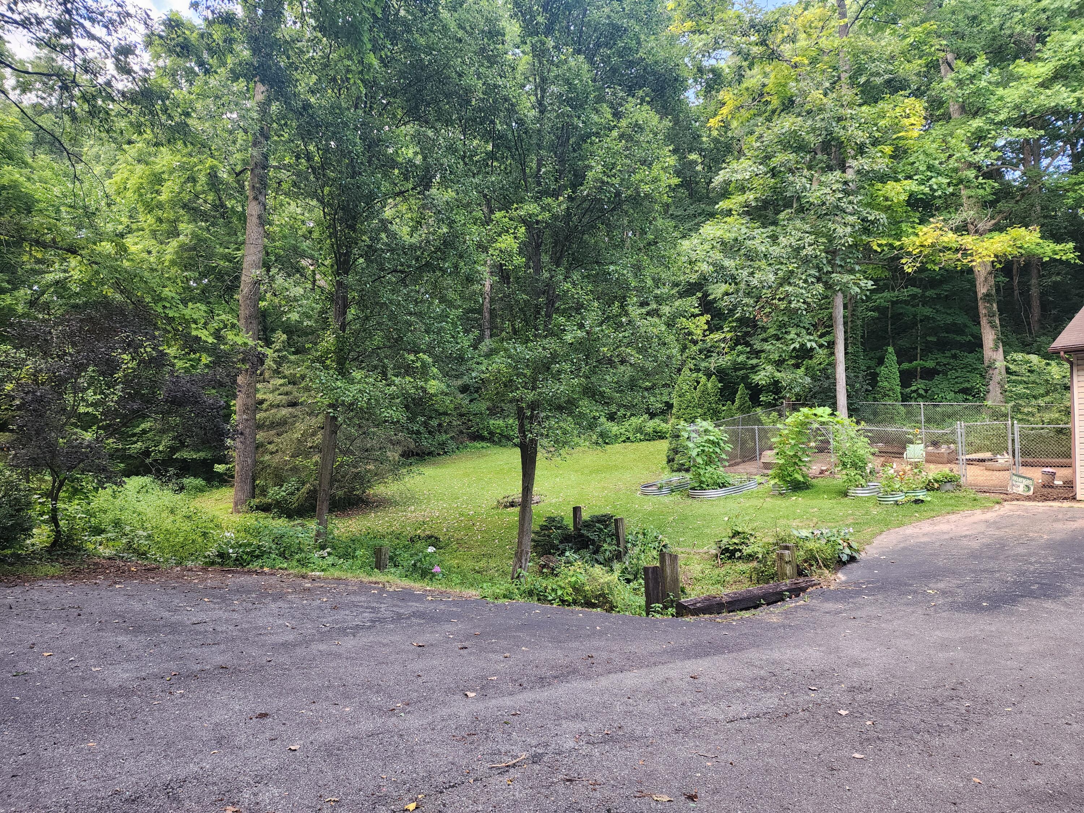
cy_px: 406
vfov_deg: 58.9
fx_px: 720
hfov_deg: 73.9
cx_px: 542
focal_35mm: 23
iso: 125
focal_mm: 6.4
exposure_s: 1/180
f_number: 1.8
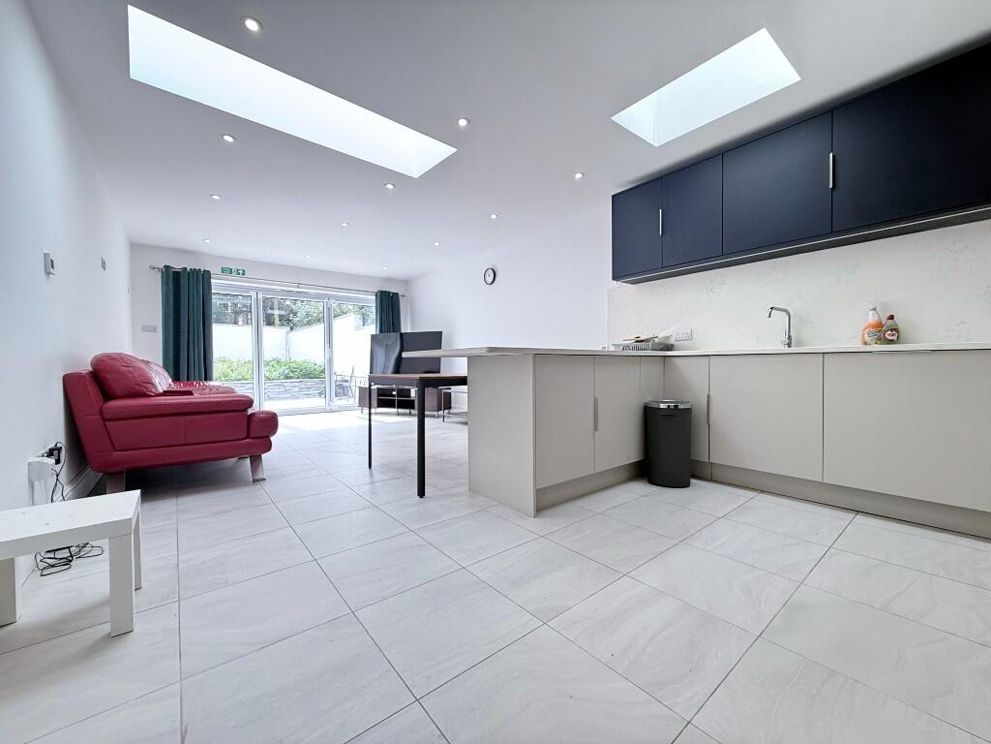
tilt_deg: -1.1
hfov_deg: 102.1
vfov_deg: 85.7
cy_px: 372
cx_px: 496
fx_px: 401
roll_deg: +0.5
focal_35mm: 14
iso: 100
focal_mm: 2.22
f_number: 2.2
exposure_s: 1/100
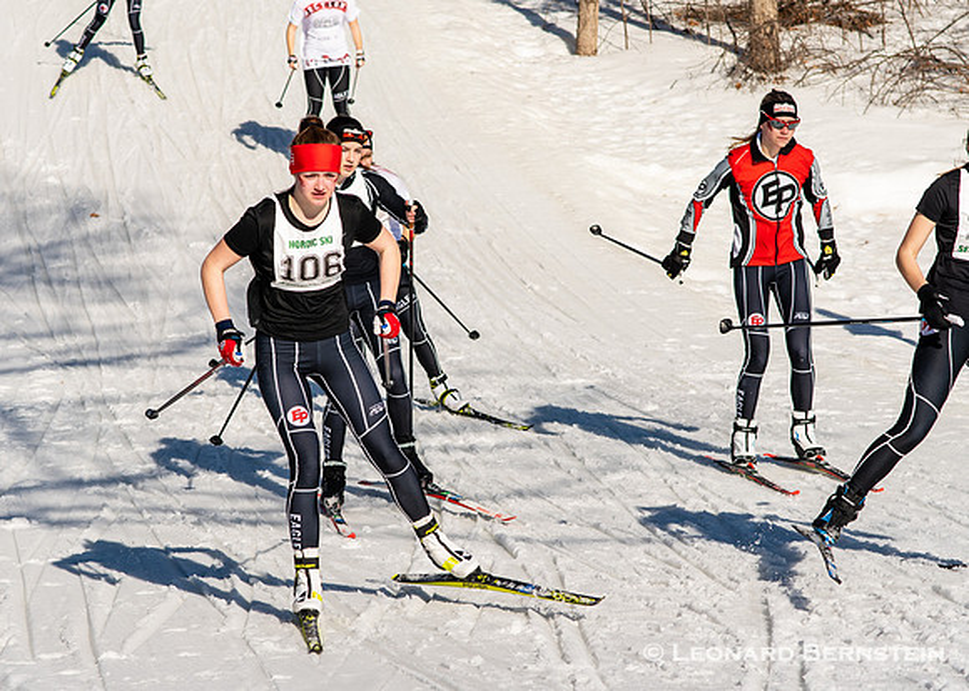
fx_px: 3882
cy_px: 365
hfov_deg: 14.2
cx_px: 421
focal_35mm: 141
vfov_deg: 10.2
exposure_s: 1/2000
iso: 400
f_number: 6.3
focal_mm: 85
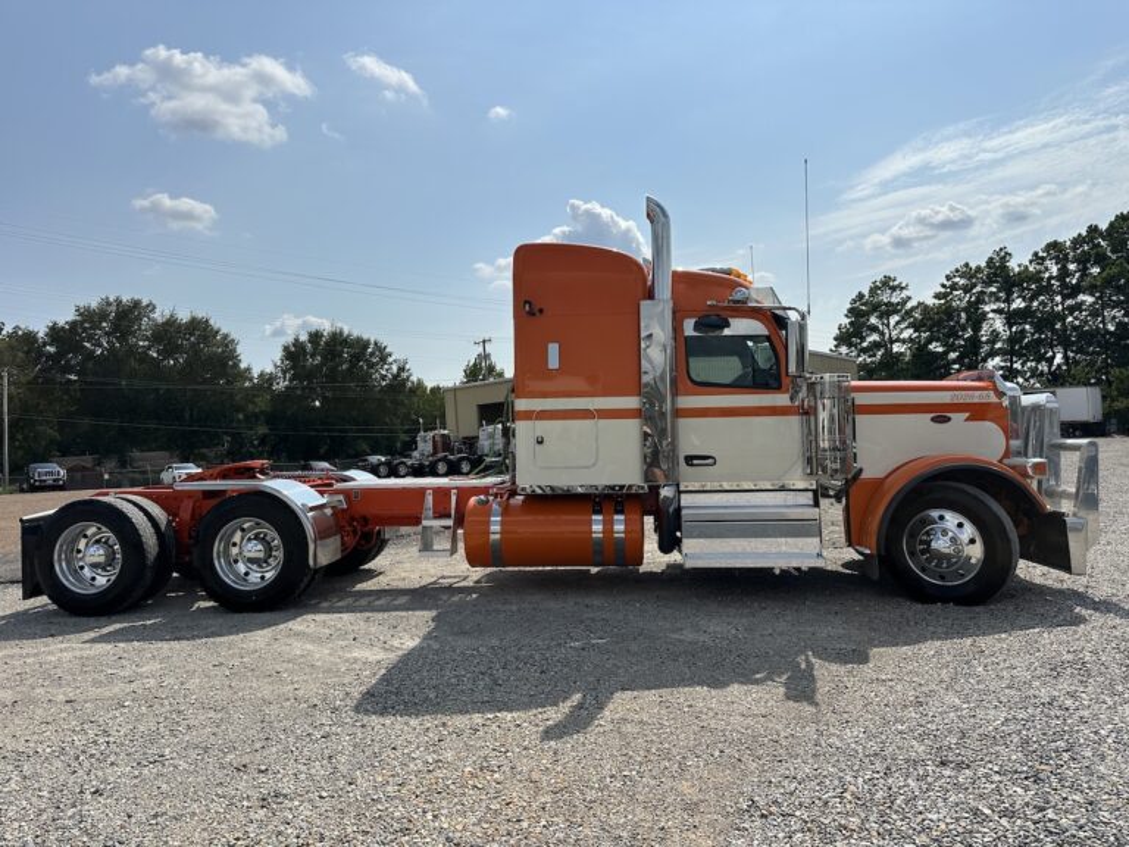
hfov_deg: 71.6
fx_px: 783
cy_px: 424
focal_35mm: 24
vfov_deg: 56.8
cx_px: 564
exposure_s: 1/13699
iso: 80
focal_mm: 6.86
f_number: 1.78
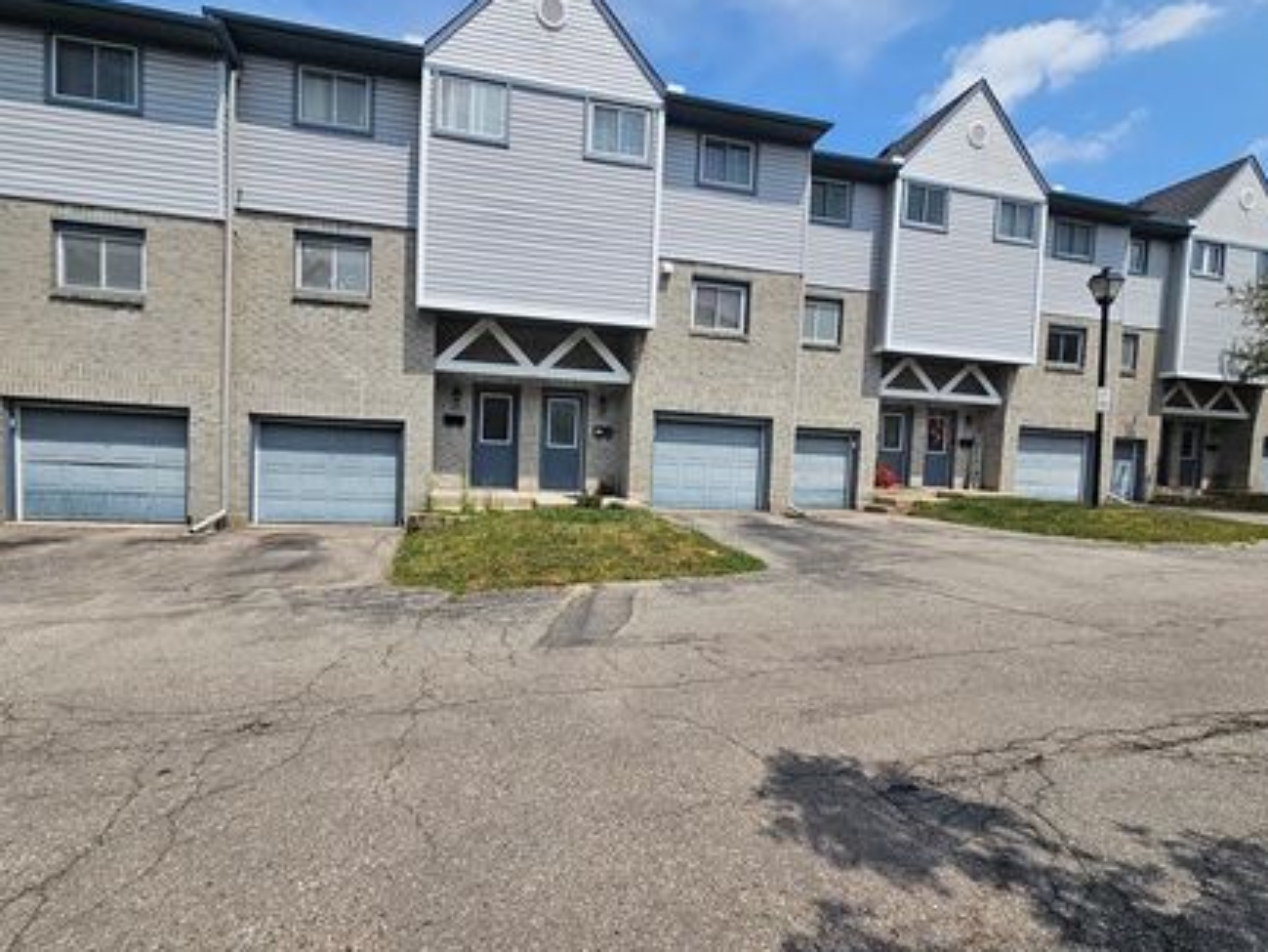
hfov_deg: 98.0
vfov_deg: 81.7
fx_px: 550
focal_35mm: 15
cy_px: 497
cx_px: 589
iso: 50
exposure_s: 1/3327
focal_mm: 2.2
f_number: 2.2
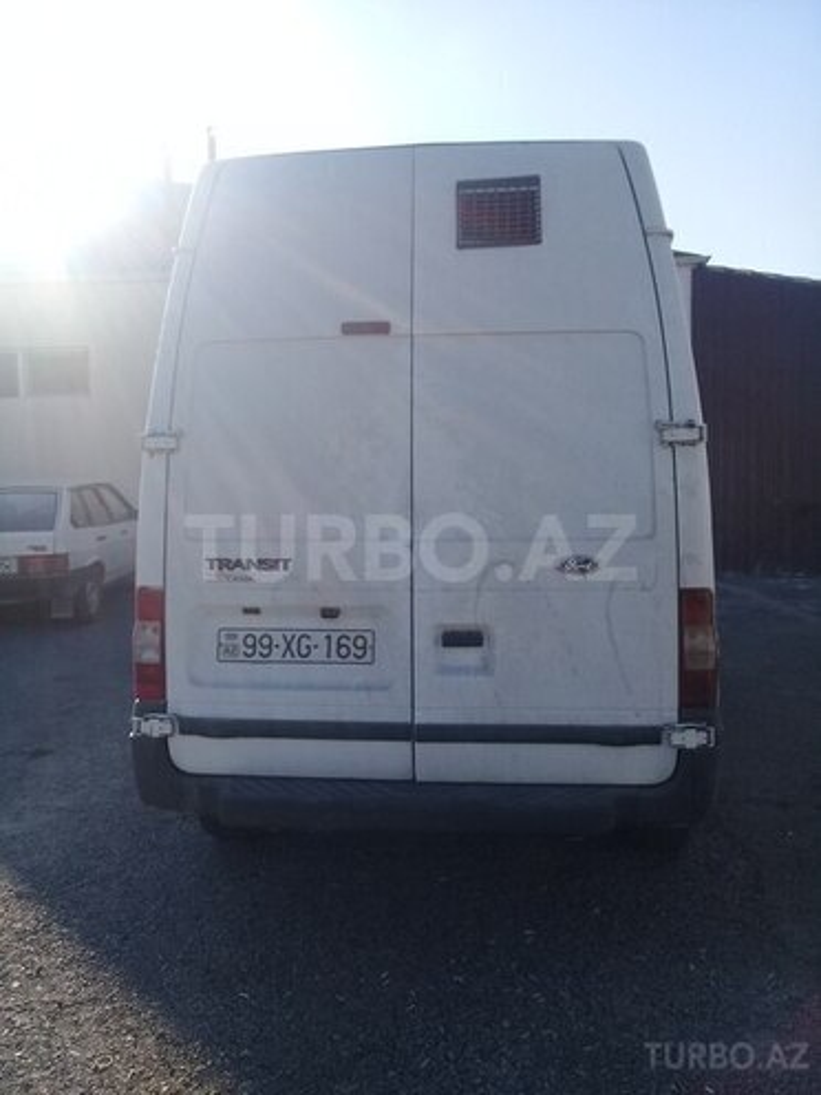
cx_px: 410
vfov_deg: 58.4
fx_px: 980
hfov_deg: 45.4
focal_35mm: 31
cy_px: 548
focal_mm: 3.3
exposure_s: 1/1121
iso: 50
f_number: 2.2
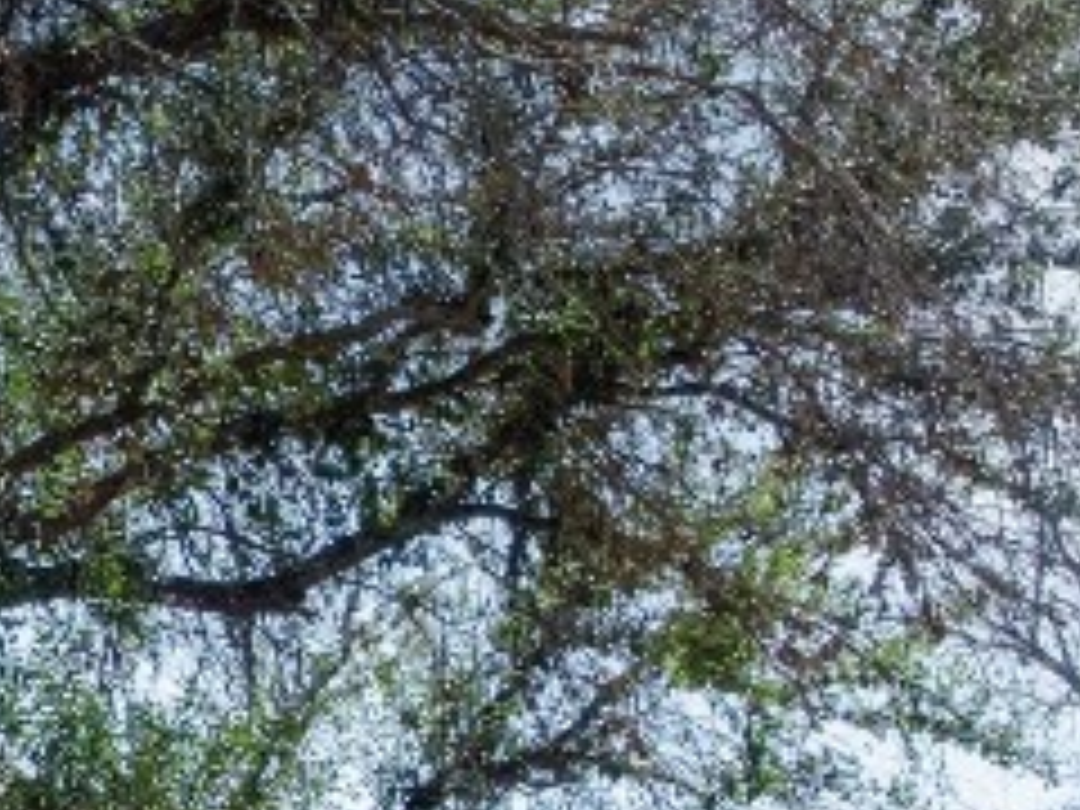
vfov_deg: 8.8
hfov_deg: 11.4
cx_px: -524
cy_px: 945
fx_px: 5210
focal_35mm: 167
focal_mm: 24
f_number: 8
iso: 1600
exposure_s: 1/2500
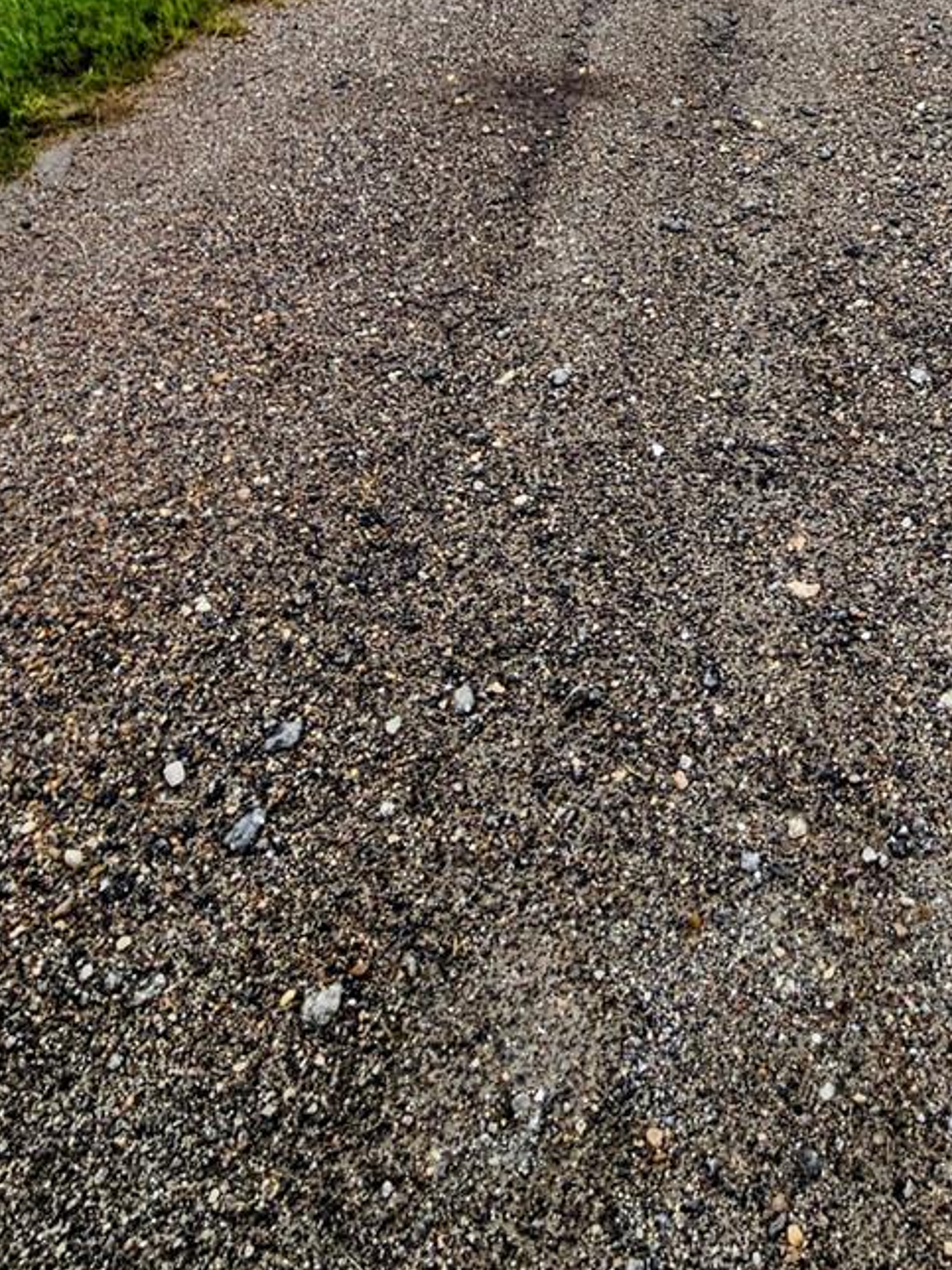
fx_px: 1137
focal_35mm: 31
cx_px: 769
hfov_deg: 43.2
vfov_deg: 43.9
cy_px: -146
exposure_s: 1/2010
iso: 50
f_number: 2.2
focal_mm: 2.2
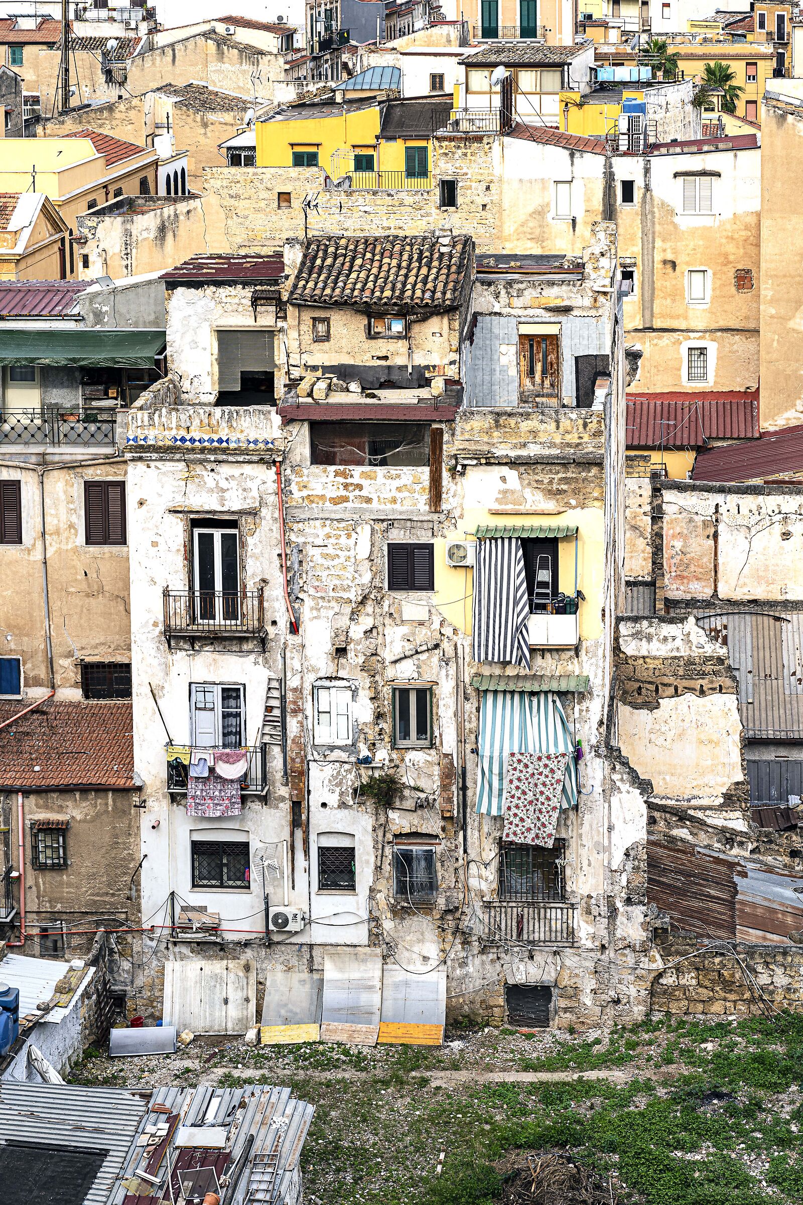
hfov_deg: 16.7
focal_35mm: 82
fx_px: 2743
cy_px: 602
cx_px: 402
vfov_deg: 24.8
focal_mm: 82
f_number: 8
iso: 125
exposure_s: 1/200
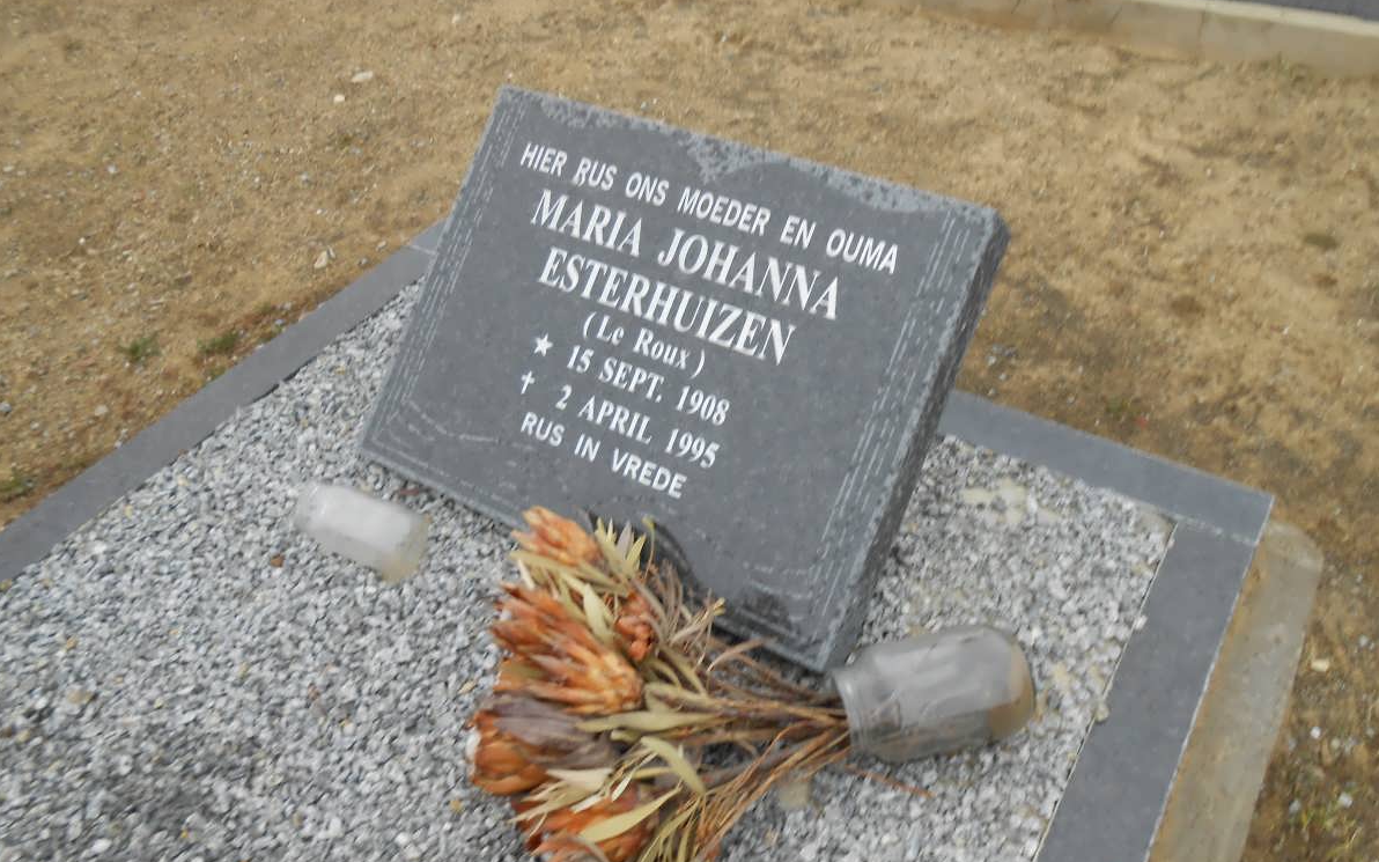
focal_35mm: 32
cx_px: 687
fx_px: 1203
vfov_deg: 39.4
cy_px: 377
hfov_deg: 59.7
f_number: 3.8
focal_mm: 5.3
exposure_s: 1/60
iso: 80
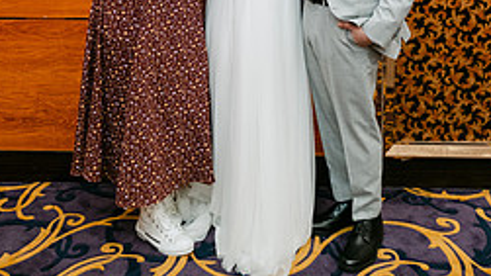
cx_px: 264
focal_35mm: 45
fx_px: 586
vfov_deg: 24.0
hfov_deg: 45.4
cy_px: -61
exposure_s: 1/125
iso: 800
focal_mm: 16
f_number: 2.8
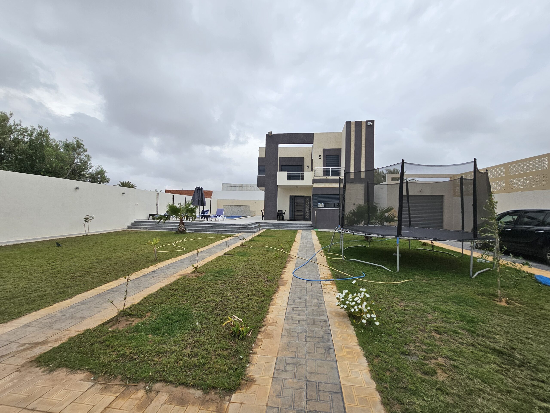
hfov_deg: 106.2
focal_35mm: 13
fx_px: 207
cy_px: 206
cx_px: 275
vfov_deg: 89.9
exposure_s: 1/1765
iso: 50
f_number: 2.2
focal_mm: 2.2
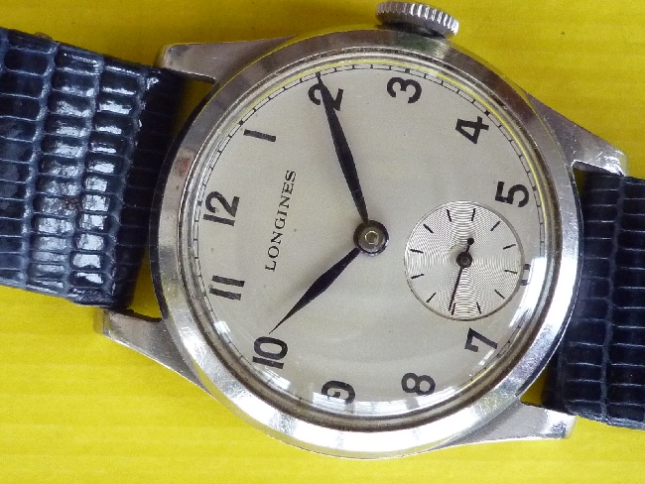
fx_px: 1212
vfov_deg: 22.6
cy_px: 242
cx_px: 322
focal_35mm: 65
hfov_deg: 29.8
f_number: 3.6
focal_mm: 5.8
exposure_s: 1/30
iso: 320
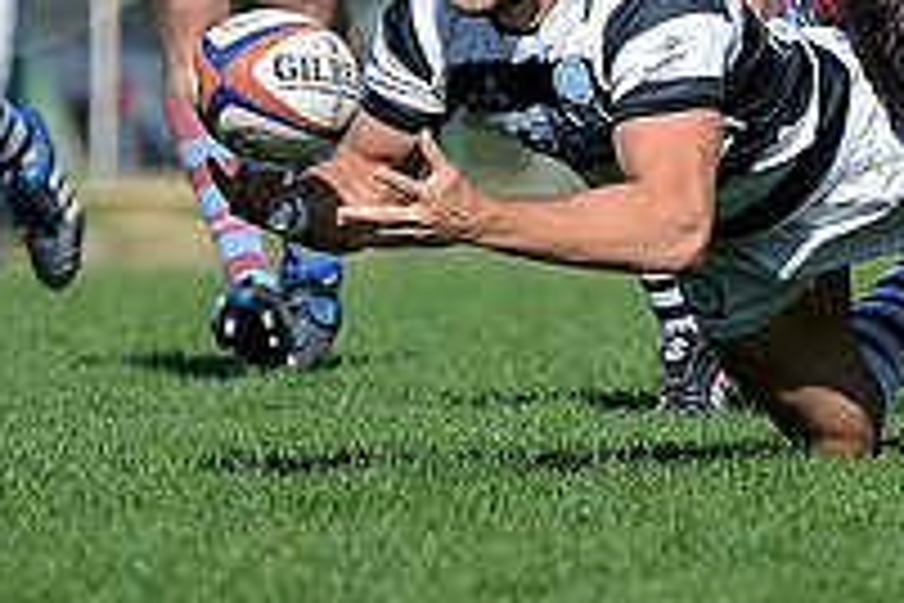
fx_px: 19535
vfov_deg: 1.8
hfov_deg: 2.7
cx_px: 706
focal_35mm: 778
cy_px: -254
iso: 320
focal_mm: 270
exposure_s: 1/2000
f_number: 4
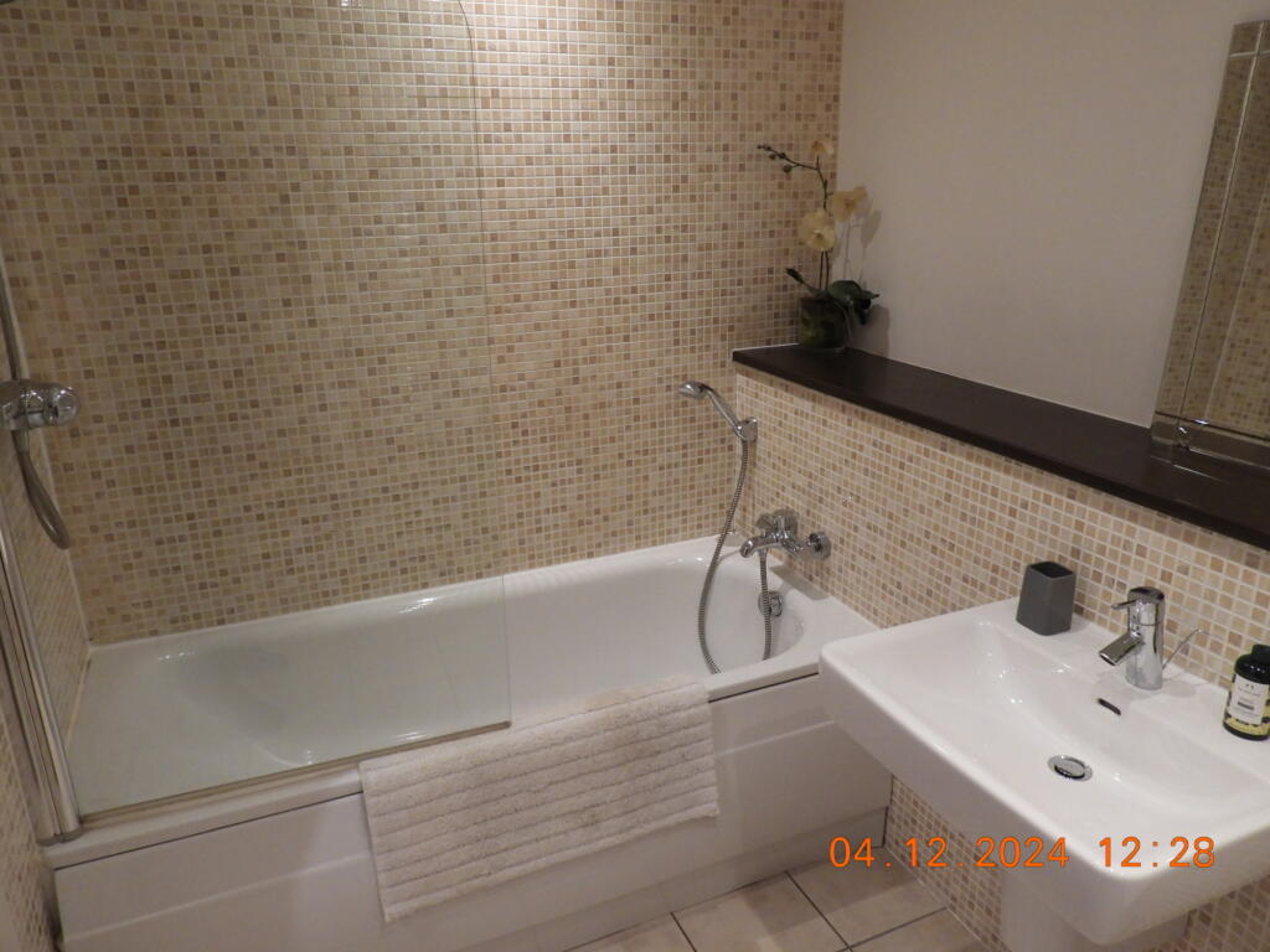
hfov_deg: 71.6
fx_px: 881
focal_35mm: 24
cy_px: 476
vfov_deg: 56.8
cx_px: 635
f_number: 2.8
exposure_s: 1/25
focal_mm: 4.3
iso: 400
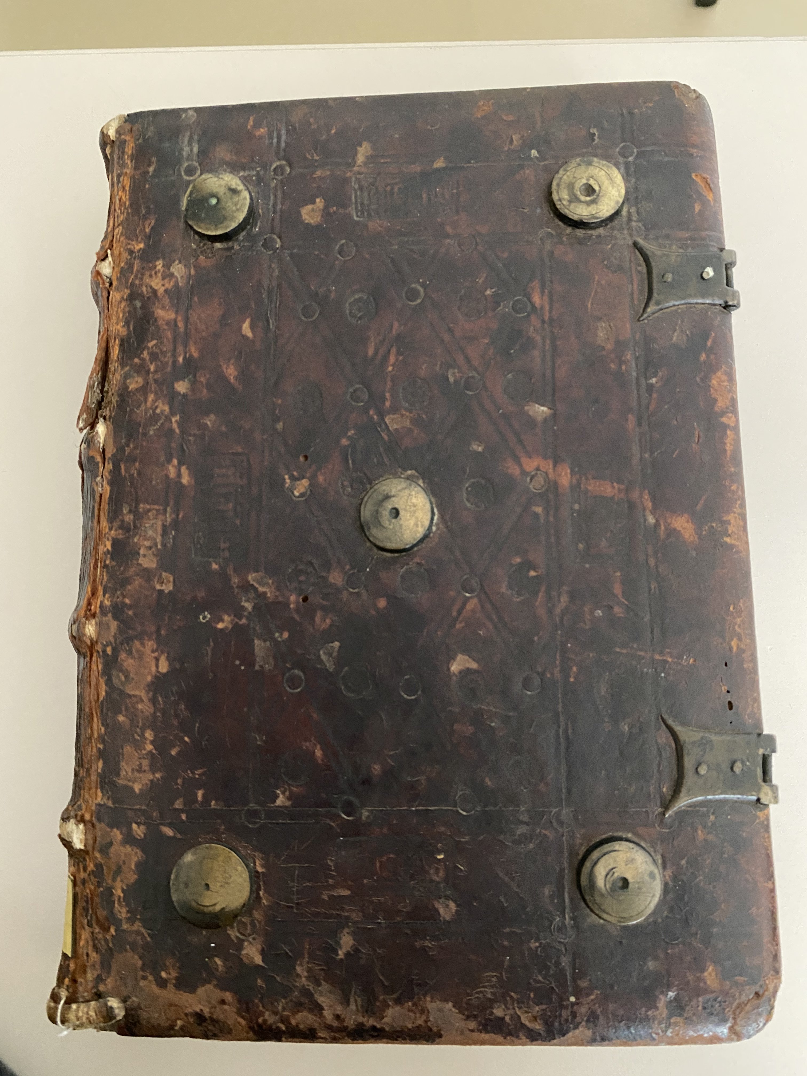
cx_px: 404
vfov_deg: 67.3
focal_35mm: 26
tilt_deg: -79.0
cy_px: 538
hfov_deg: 53.1
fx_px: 808
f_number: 1.8
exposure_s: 1/30
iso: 800
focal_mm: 4.25
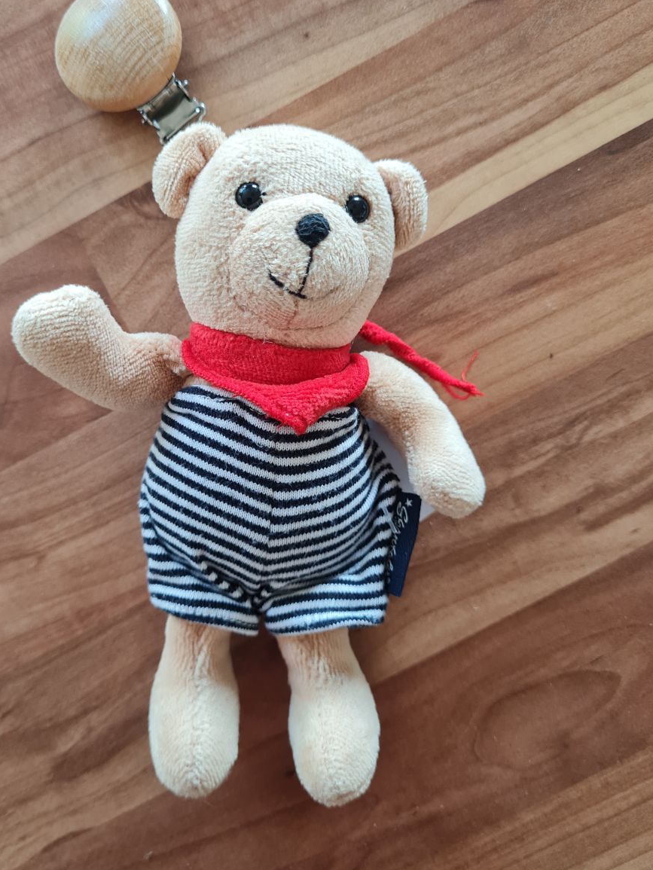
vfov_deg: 59.8
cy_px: 387
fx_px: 754
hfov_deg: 46.7
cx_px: 278
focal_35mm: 30
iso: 200
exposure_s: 1/50
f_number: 1.8
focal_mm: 5.4
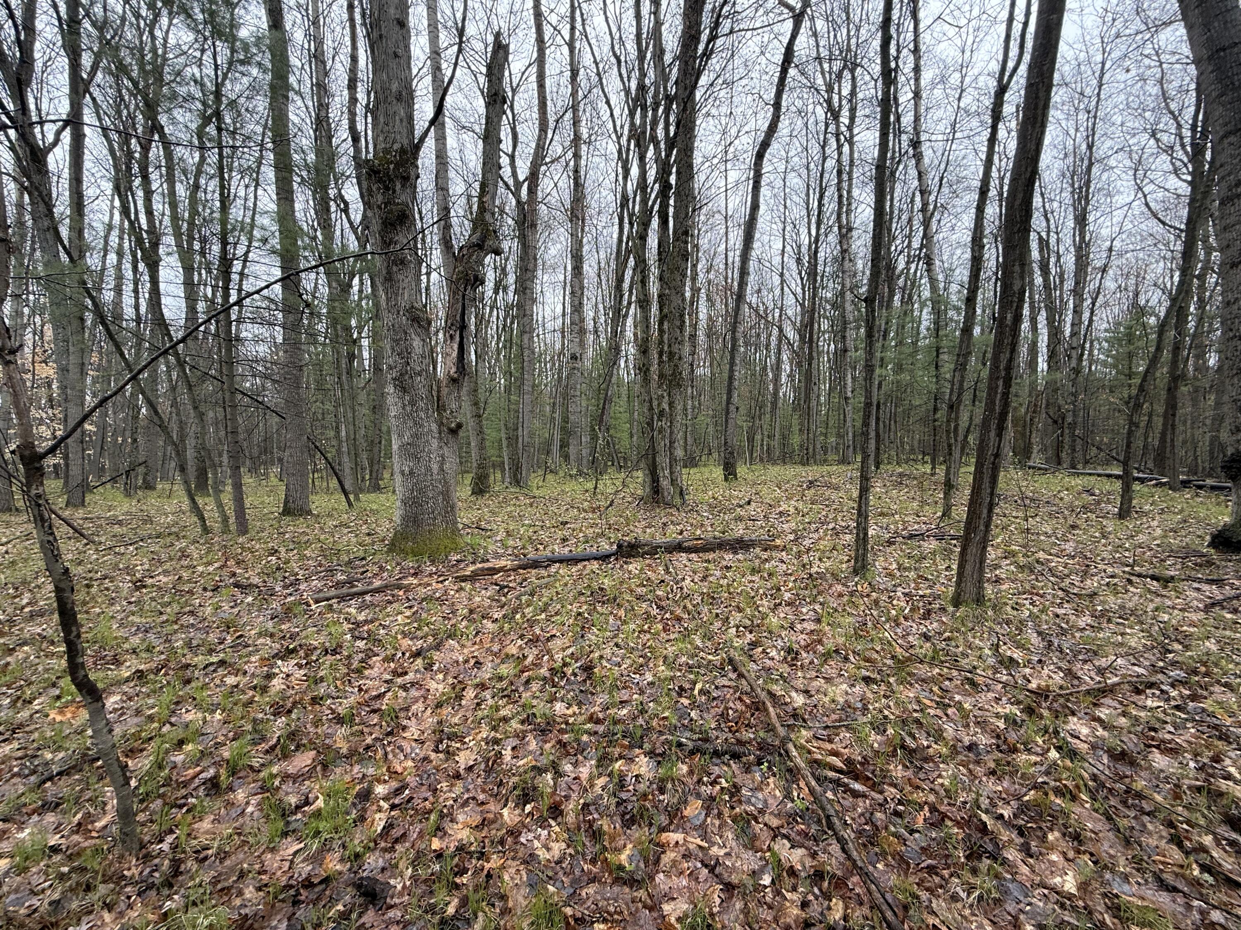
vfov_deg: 85.7
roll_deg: +1.1
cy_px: 465
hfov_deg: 102.1
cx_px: 620
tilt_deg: -2.1
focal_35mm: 14
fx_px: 502
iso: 64
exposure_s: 1/116
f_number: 2.2
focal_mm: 2.22
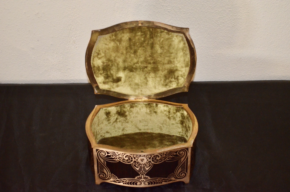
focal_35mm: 82
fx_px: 663
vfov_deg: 16.5
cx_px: 145
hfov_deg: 24.7
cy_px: 96
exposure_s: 1/60
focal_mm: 55
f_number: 5.6
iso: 2800
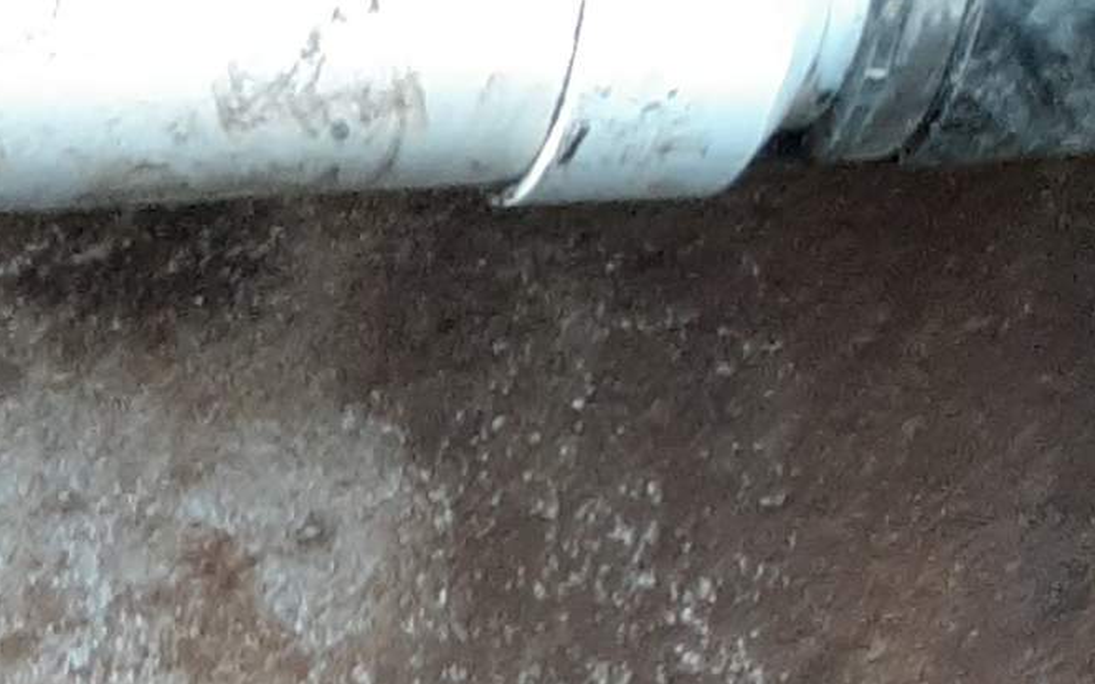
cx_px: -208
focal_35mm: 174
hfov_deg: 11.8
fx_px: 5191
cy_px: 2551
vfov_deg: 6.4
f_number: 1.9
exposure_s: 1/120
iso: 50
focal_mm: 3.6
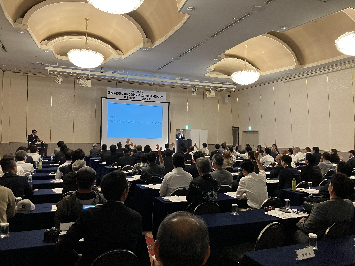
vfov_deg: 49.7
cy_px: 133
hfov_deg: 63.4
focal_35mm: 28
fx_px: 287
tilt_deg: +2.8
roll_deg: -2.1
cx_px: 178
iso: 320
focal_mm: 3.99
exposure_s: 1/60
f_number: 1.8
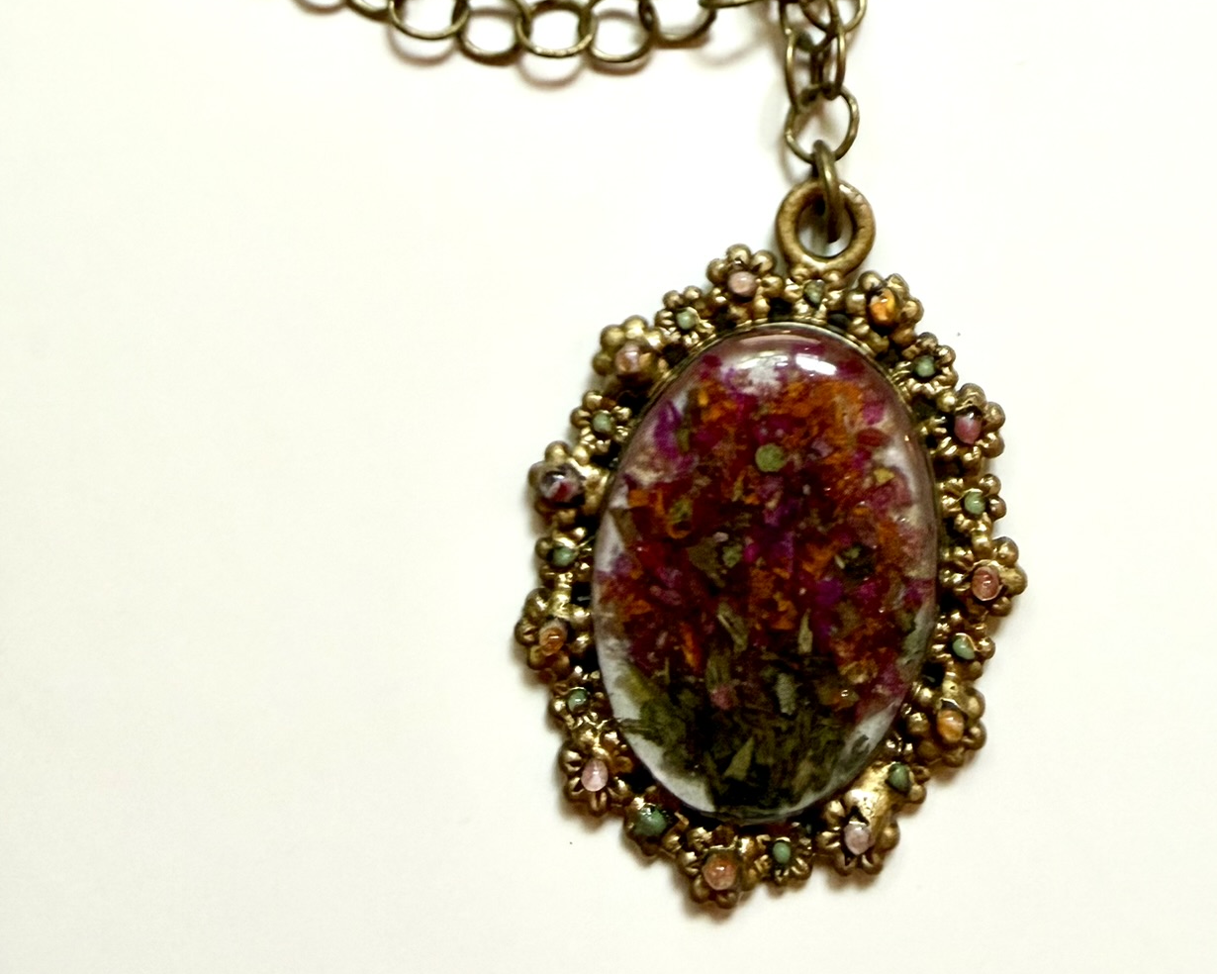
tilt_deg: -74.8
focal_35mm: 39
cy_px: 65
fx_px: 1405
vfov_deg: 35.5
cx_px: 704
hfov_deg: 46.7
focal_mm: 2.22
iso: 250
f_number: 2.2
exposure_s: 1/60
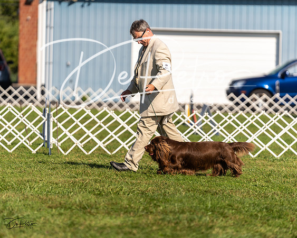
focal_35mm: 216
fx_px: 1900
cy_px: 119
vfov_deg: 7.1
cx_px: 148
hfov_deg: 8.9
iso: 100
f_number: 3.2
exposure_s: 1/2500
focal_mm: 192
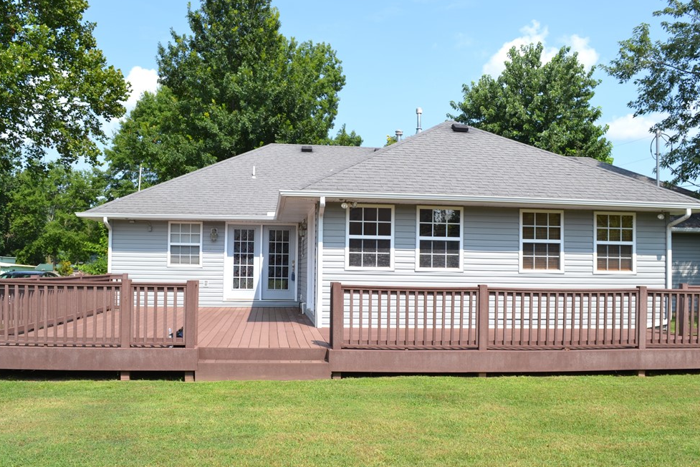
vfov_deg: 43.6
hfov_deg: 61.9
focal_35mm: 30
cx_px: 345
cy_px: 244
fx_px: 583
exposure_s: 1/160
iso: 100
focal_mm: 18
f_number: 7.1
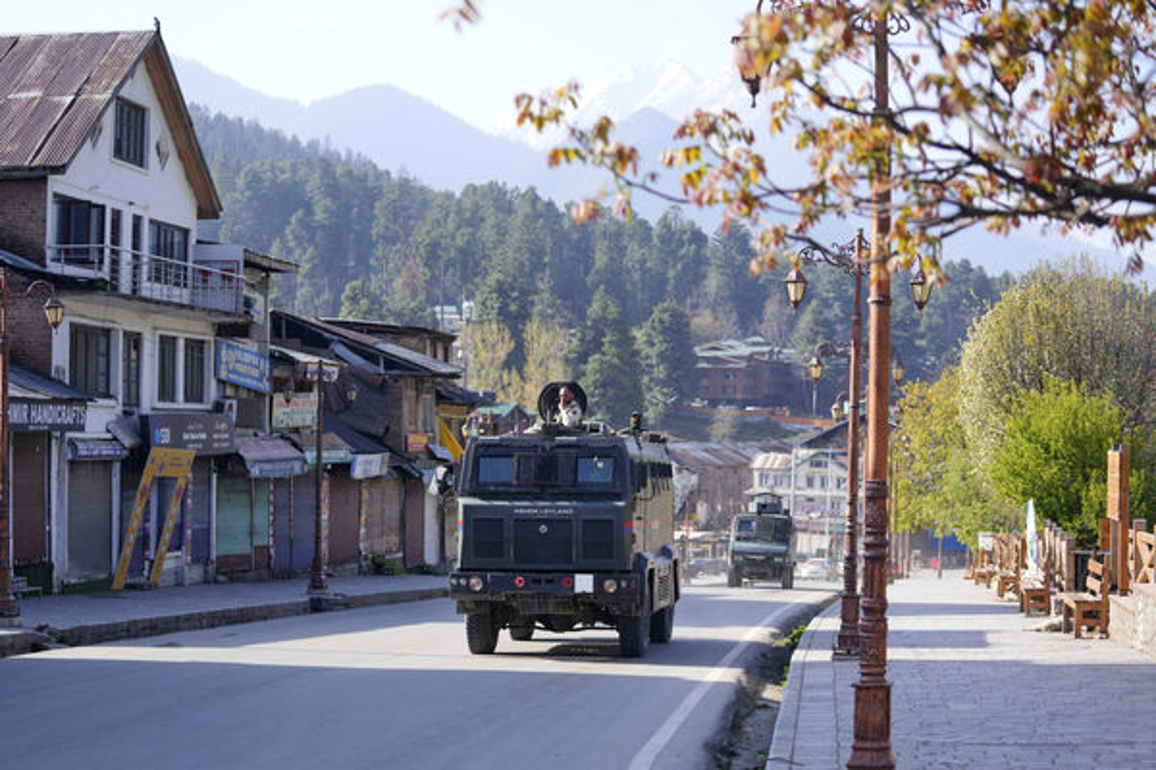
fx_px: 2248
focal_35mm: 70
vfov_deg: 19.5
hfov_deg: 28.8
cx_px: 578
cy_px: 385
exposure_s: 1/1600
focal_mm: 70
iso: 320
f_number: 3.2
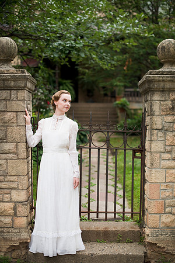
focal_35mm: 50
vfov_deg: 39.6
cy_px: 132
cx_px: 88
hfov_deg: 27.0
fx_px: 365
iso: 200
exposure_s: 1/500
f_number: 2
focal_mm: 50
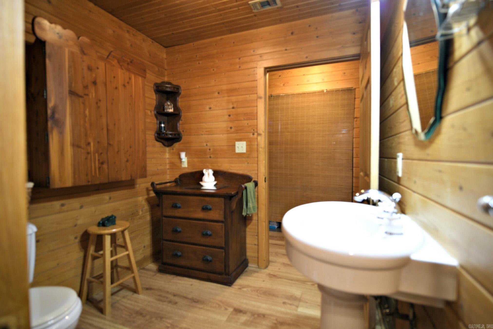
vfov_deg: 67.4
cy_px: 164
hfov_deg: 90.0
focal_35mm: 18
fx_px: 246
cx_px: 246
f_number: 2.8
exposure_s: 1/20
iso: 200
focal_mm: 18
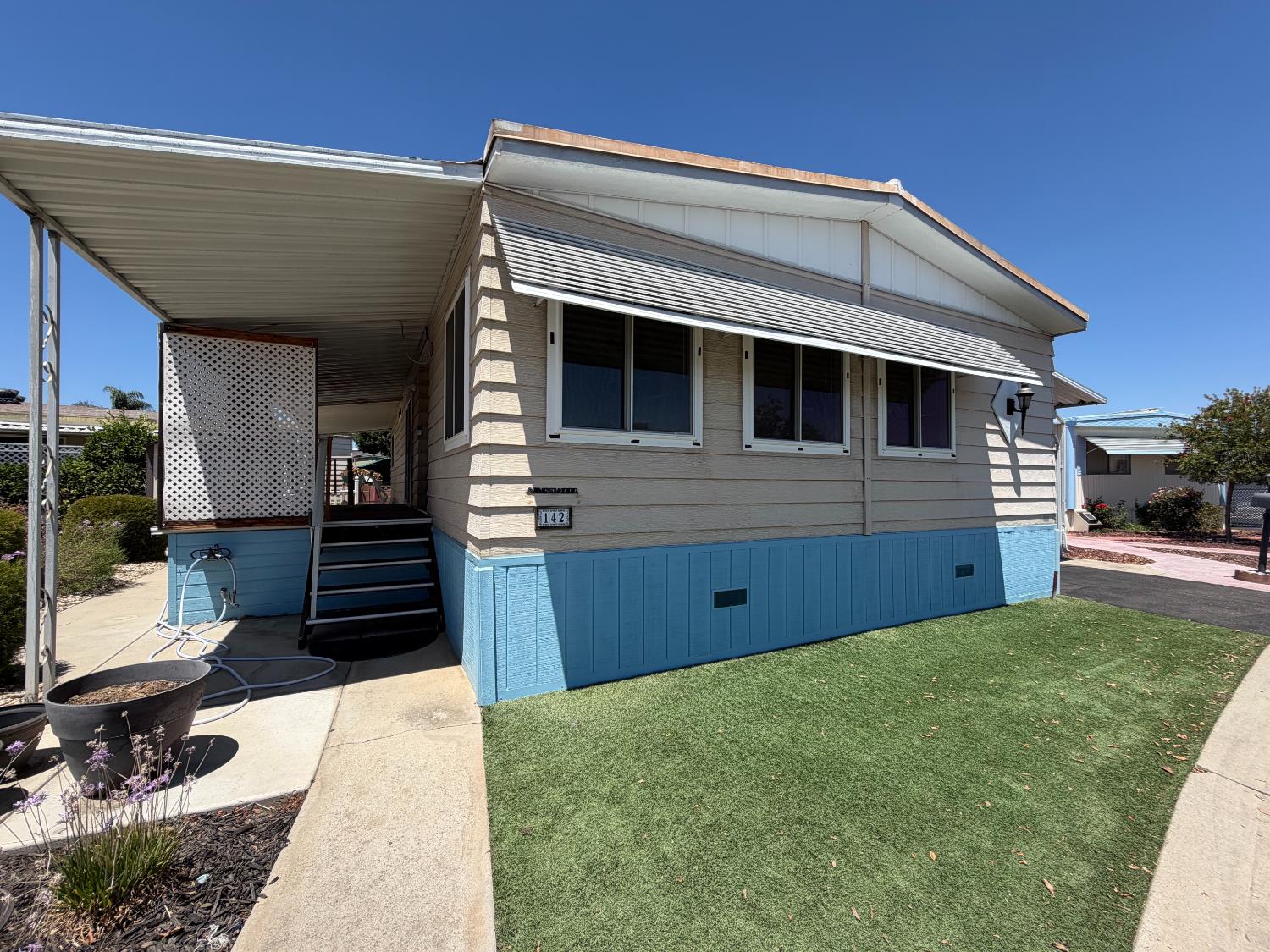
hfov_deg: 102.1
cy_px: 476
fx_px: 514
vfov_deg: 85.7
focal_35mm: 14
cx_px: 635
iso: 20
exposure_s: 1/809
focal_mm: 2.22
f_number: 2.2
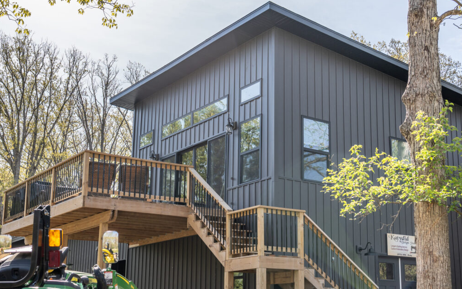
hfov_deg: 38.9
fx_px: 655
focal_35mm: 52
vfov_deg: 24.9
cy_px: 137
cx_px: 234
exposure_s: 1/320
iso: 100
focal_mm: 50
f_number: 5.6
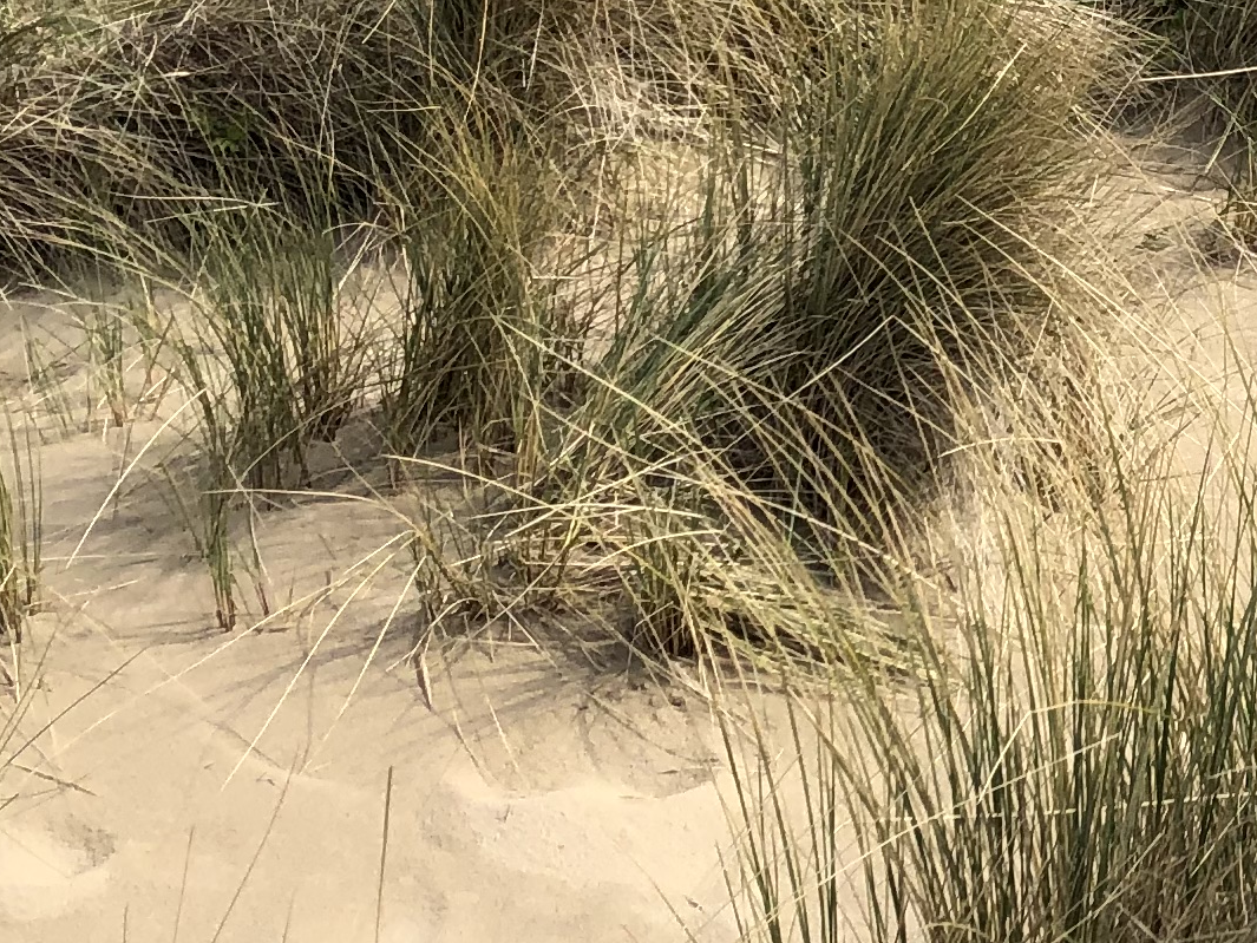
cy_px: -67
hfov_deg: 16.2
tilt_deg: -11.8
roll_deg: -0.2
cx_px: 2104
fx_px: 3850
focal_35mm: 106
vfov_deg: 13.7
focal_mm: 3.99
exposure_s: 1/1372
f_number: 1.8
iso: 20
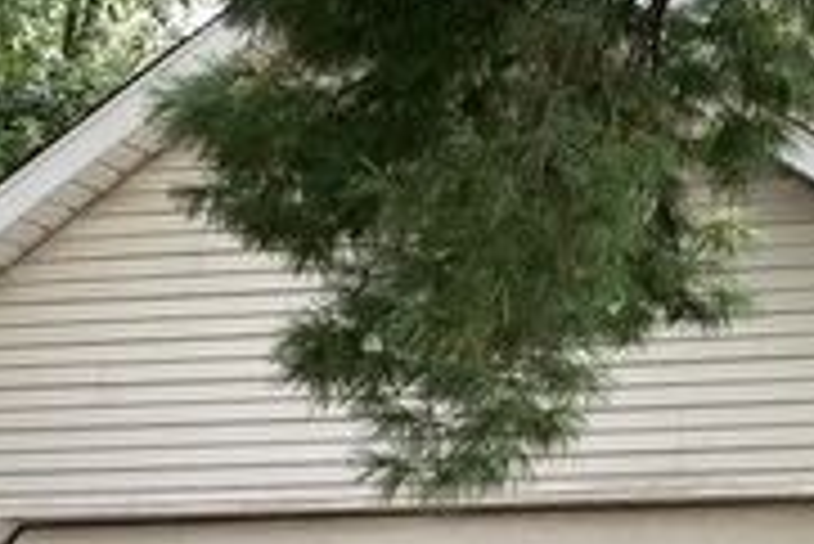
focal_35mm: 89
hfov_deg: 21.7
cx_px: 890
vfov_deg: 15.3
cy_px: 461
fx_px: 2014
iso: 25
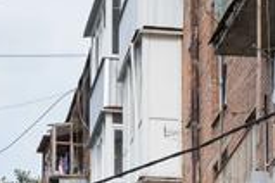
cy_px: 414
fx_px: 1875
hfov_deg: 8.3
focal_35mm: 245
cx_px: 323
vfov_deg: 5.4
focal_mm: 49.9
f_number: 4.5
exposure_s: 1/250
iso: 100
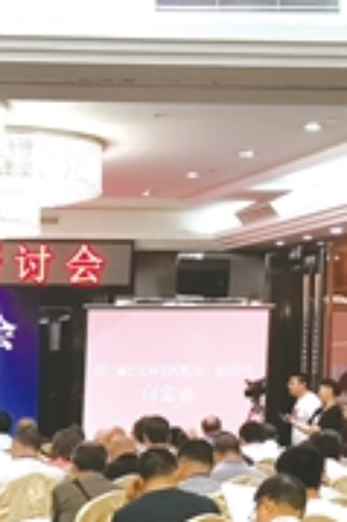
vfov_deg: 16.4
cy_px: 544
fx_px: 1767
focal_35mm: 122
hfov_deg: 10.8
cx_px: -190
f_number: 1.8
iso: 160
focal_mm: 4.75
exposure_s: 1/100
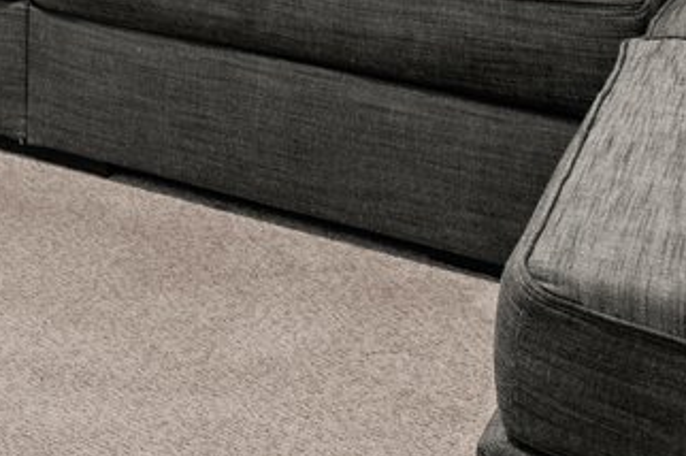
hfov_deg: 17.5
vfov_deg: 12.3
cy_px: -619
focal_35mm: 89
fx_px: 1694
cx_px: -626
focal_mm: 14
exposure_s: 1/3
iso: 500
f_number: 7.1
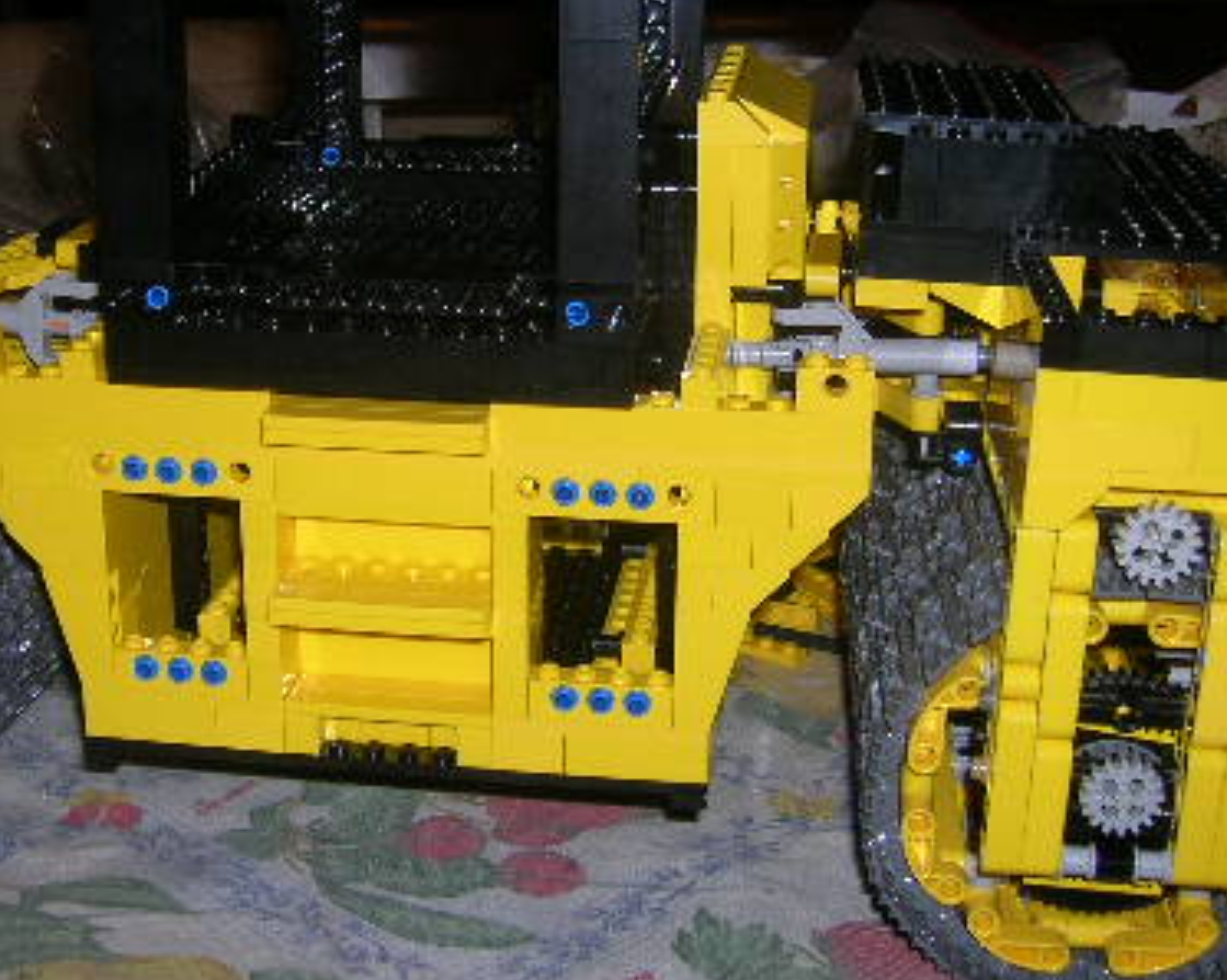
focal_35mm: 57
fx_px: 2069
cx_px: 464
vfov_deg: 26.5
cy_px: 332
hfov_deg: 32.9
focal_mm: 5.7
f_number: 2.9
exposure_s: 1/60.1
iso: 50
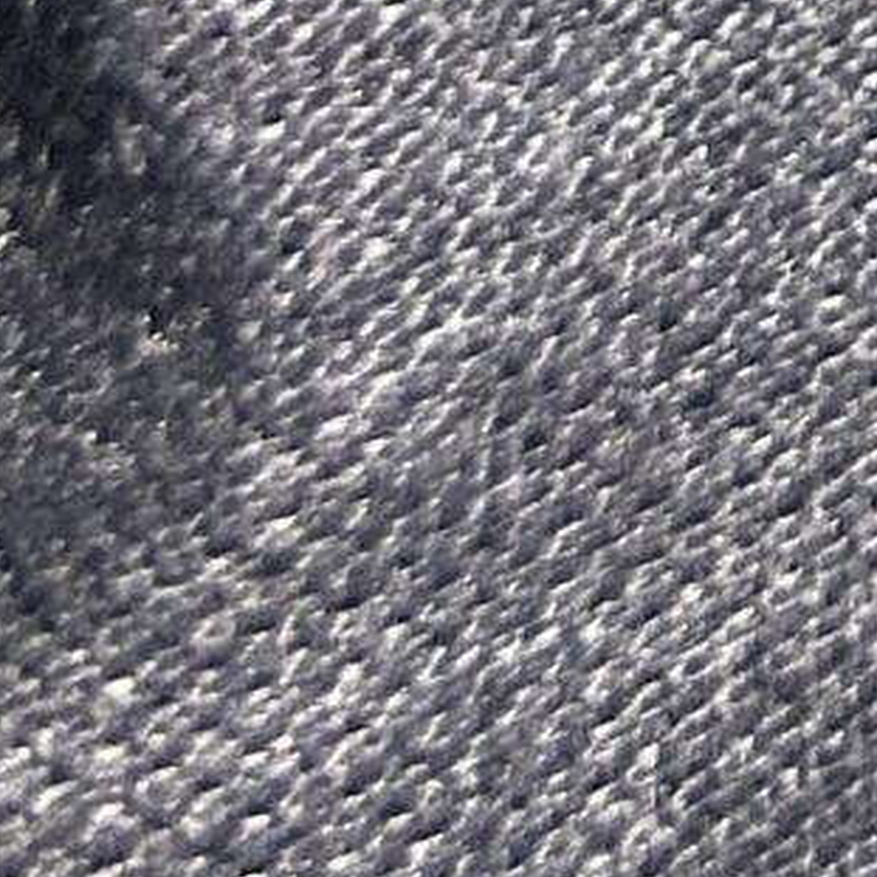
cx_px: 2462
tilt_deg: -32.7
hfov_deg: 8.1
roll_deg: -4.5
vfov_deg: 7.7
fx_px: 5417
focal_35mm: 189
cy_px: -1977
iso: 320
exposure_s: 1/50
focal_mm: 5.7
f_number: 1.5
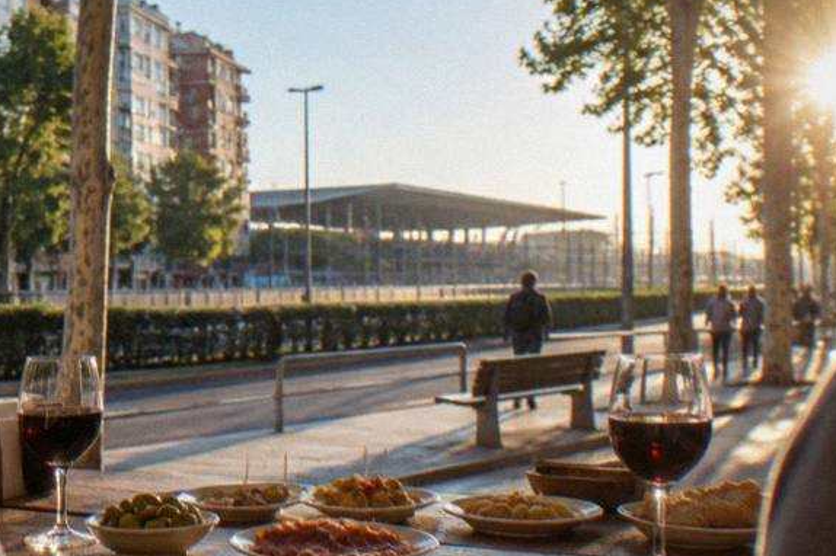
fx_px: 1416
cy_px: 284
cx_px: 115
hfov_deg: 31.6
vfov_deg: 22.2
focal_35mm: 61
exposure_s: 1/50
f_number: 8
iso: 1600
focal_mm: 35
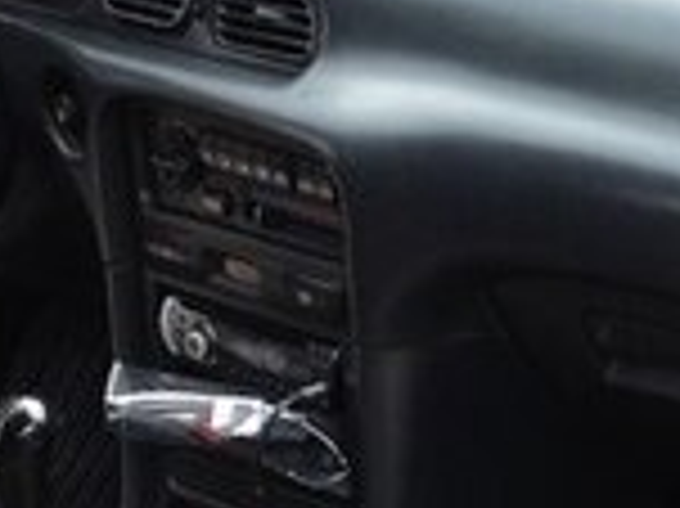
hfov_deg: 13.4
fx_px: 2827
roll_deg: +1.1
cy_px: 618
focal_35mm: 144
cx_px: 806
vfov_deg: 10.1
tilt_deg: -28.4
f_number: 2.4
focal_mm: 4.12
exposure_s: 1/127
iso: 50
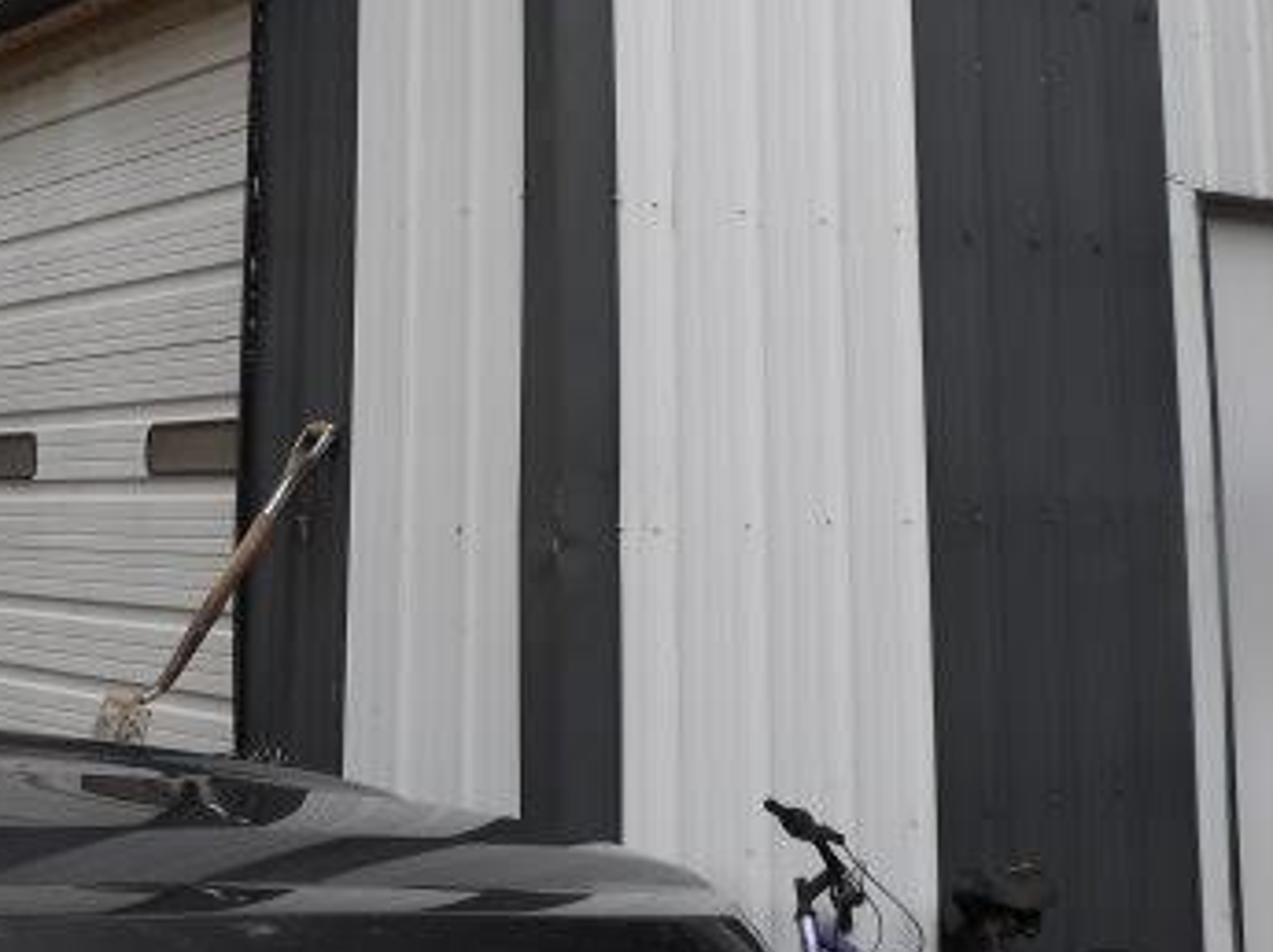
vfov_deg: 27.2
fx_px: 1910
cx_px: 686
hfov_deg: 36.8
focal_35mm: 52
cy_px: 140
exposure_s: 1/172
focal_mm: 5
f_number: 3.4
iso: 100
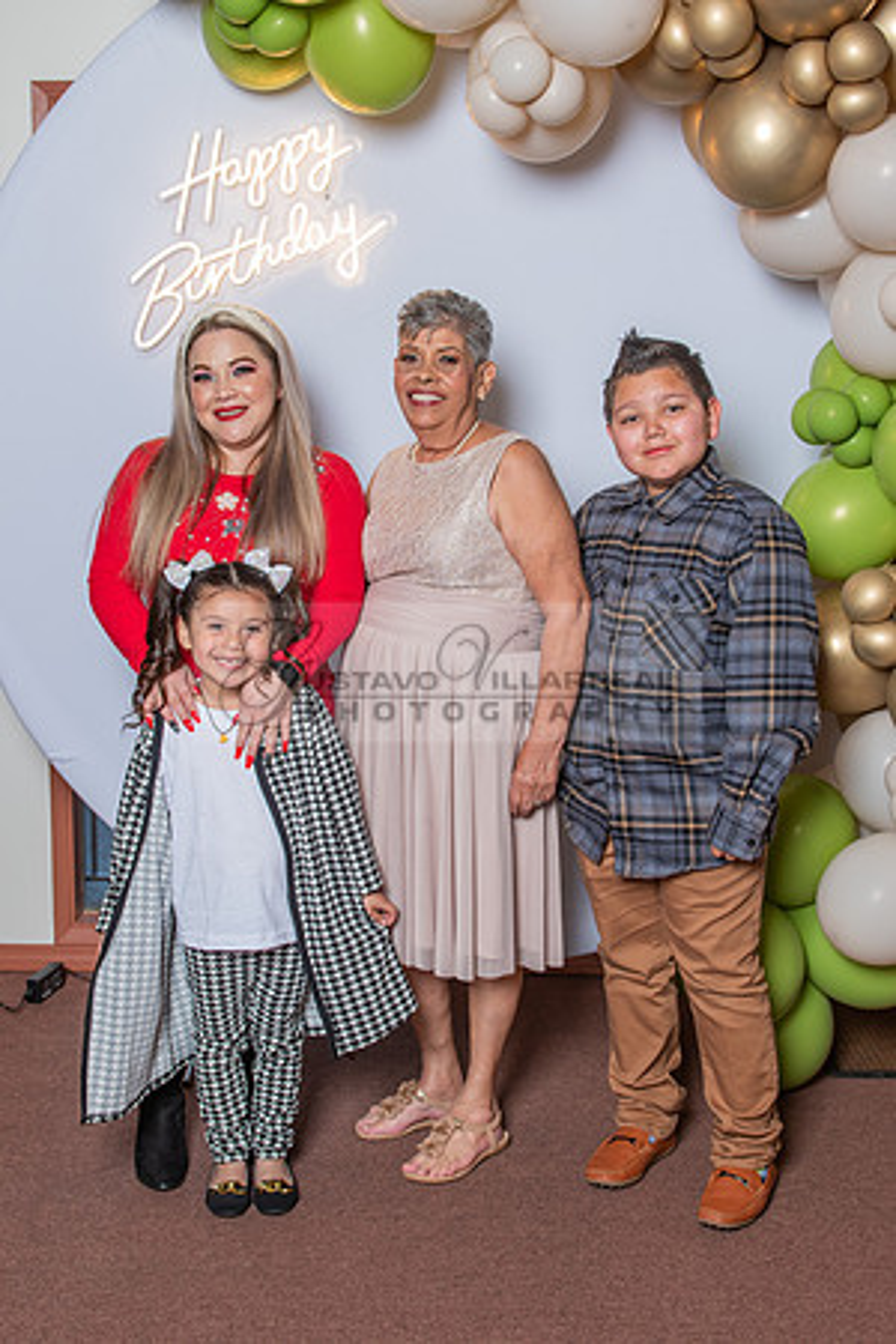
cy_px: 620
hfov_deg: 28.7
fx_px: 1749
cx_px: 436
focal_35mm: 47
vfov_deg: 42.0
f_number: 4
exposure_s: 1/200
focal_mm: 29
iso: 200
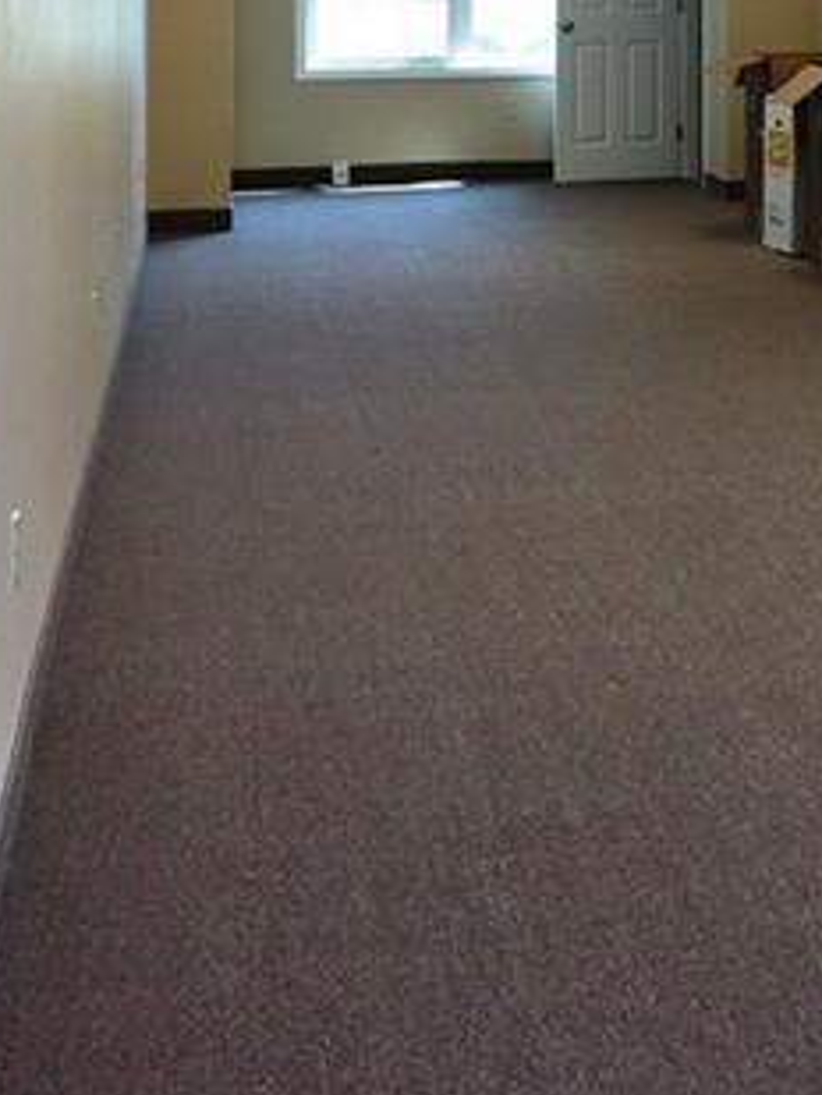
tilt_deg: +1.3
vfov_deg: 25.3
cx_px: 857
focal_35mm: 72
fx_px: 2278
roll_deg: -0.2
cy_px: -67
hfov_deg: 19.7
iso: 32
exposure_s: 1/60
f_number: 2.2
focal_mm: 4.15
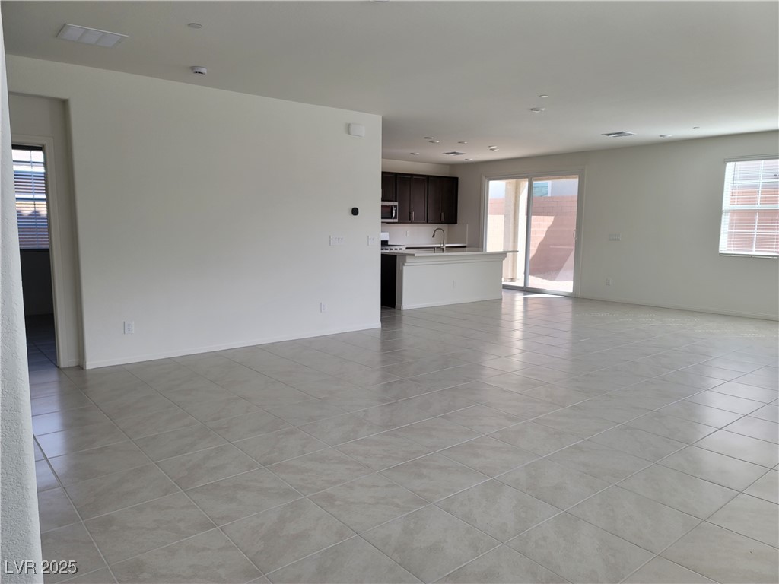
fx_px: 563
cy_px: 292
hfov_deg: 69.4
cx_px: 390
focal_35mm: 25
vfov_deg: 54.9
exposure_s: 1/120
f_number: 1.8
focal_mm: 7
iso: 40
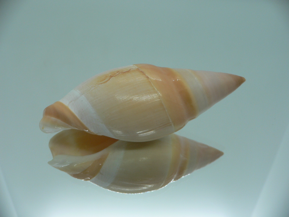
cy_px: 108
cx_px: 144
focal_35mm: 35
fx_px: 292
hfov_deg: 52.6
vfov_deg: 40.7
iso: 80
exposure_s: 1/60
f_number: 2.8
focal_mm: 4.6
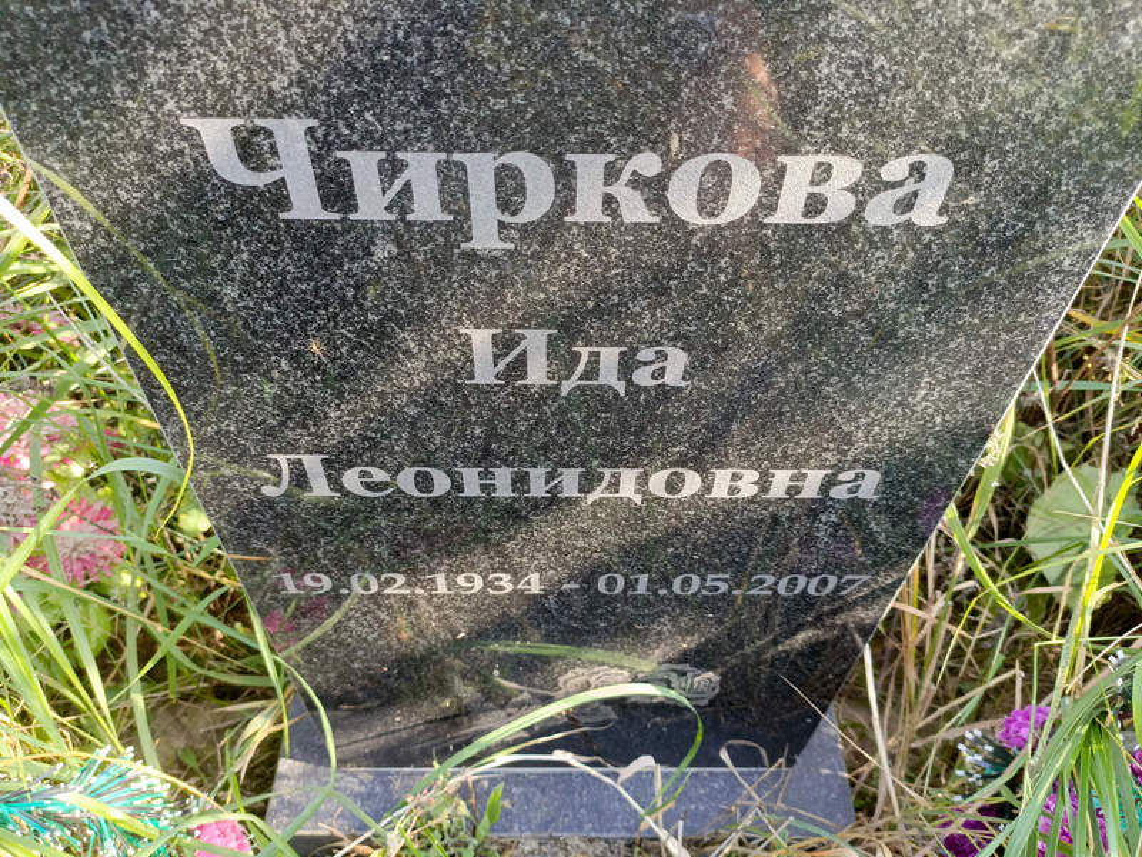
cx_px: 571
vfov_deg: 54.9
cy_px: 428
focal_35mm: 25
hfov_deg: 69.4
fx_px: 825
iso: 261
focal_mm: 4.76
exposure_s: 1/100
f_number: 1.69
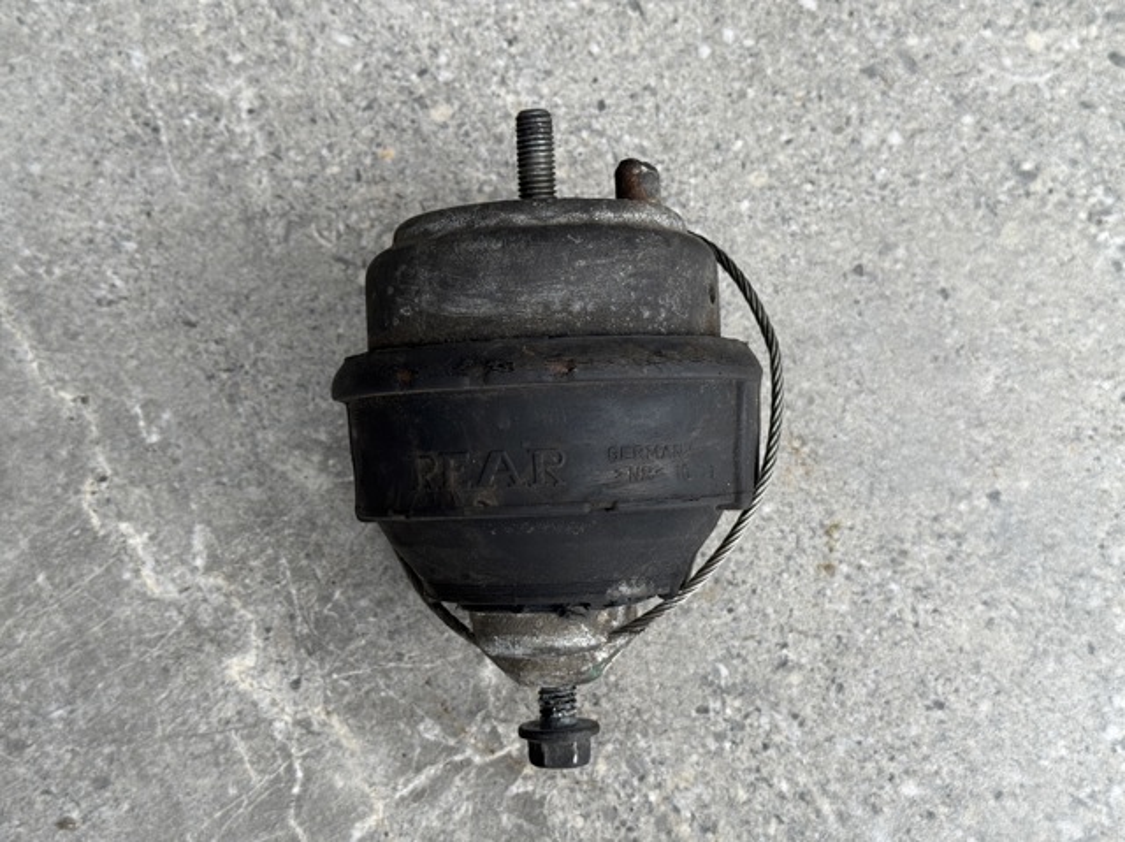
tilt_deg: -78.1
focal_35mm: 48
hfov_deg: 39.7
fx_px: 1559
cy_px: 421
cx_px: 562
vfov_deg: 30.2
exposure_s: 1/96
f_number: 1.78
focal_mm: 6.76
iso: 100
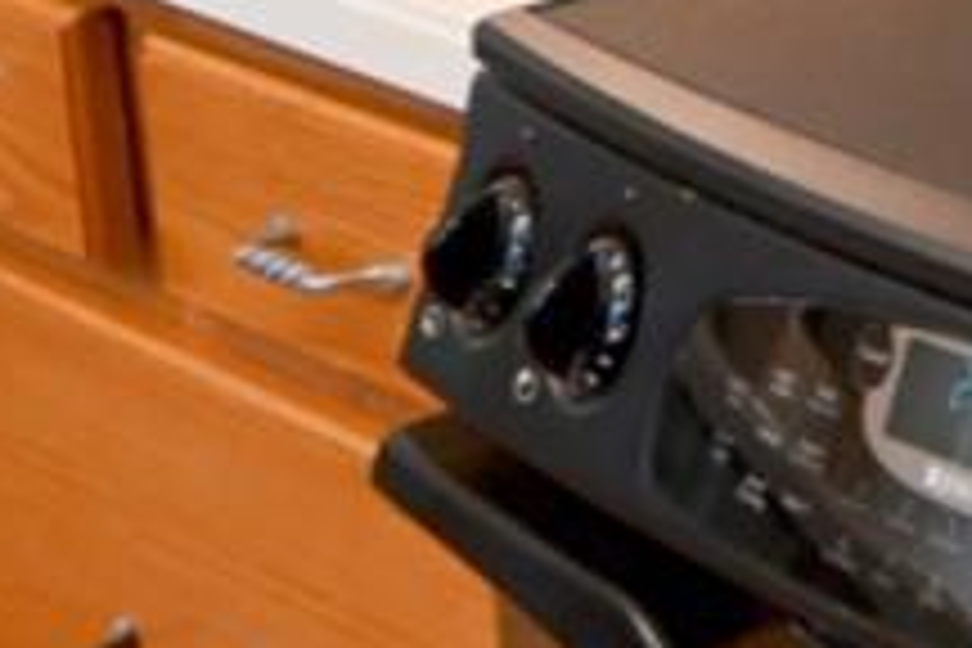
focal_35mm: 167
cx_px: 3136
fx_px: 4509
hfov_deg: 9.2
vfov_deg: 7.8
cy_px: -738
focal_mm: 24
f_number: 7.1
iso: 1600
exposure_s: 1/30
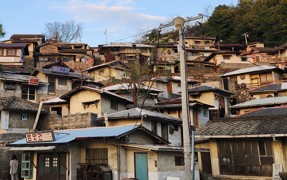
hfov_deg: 41.3
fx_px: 375
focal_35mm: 48
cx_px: 97
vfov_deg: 26.6
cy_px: 53
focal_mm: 5.4
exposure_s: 1/180
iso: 20
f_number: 1.8
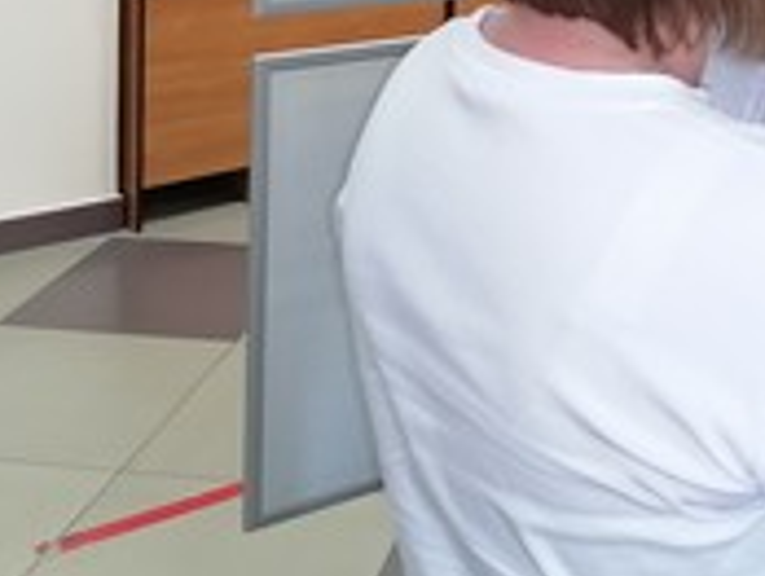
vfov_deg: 22.3
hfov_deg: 29.2
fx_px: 1372
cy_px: -66
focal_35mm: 62
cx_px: 763
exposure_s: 1/33.3
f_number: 1.8
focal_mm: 5.3
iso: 160
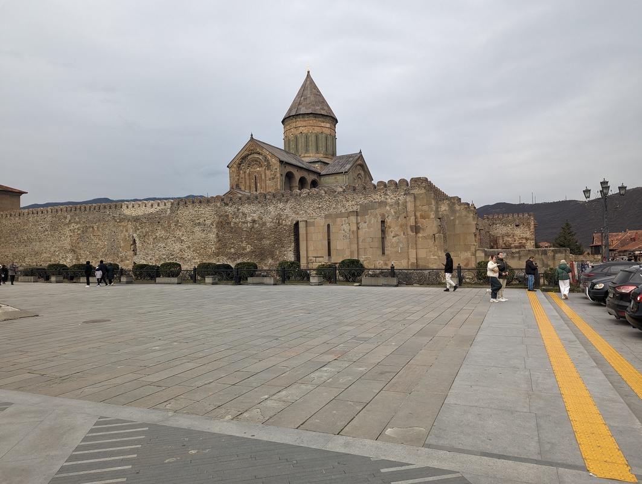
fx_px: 446
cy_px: 242
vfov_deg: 56.9
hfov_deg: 71.5
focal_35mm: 24
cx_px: 321
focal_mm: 6.81
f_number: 1.85
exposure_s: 1/264
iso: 54
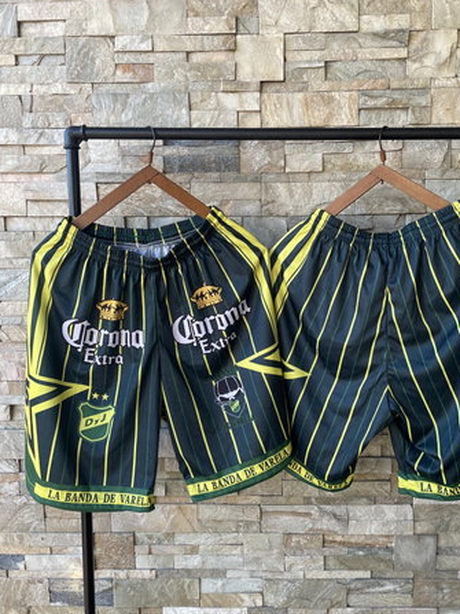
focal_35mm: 31
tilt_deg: -8.2
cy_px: 332
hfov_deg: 45.2
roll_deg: +0.9
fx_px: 550
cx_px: 271
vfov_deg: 58.3
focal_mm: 4.2
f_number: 1.6
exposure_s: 1/121
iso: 40
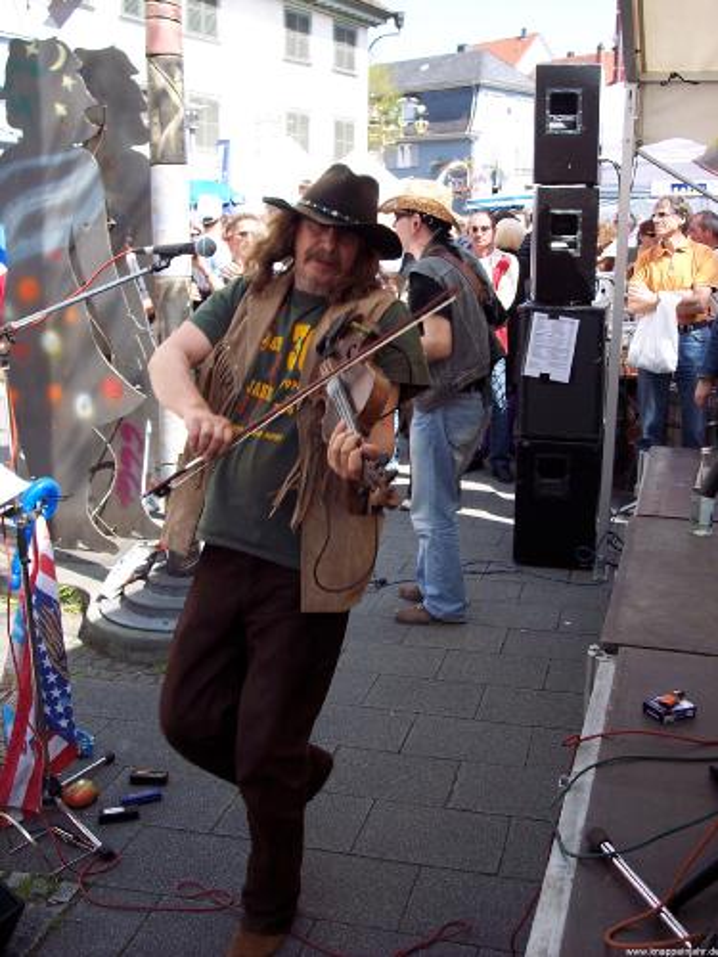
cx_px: 359
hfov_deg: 36.8
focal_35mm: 39
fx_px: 1079
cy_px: 478
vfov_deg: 47.9
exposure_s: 1/250
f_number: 3.4
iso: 100
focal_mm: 8
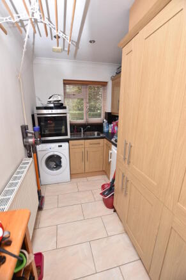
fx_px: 116
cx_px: 93
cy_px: 140
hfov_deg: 77.3
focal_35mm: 15
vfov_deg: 100.4
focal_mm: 10
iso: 100
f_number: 4
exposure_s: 1/60
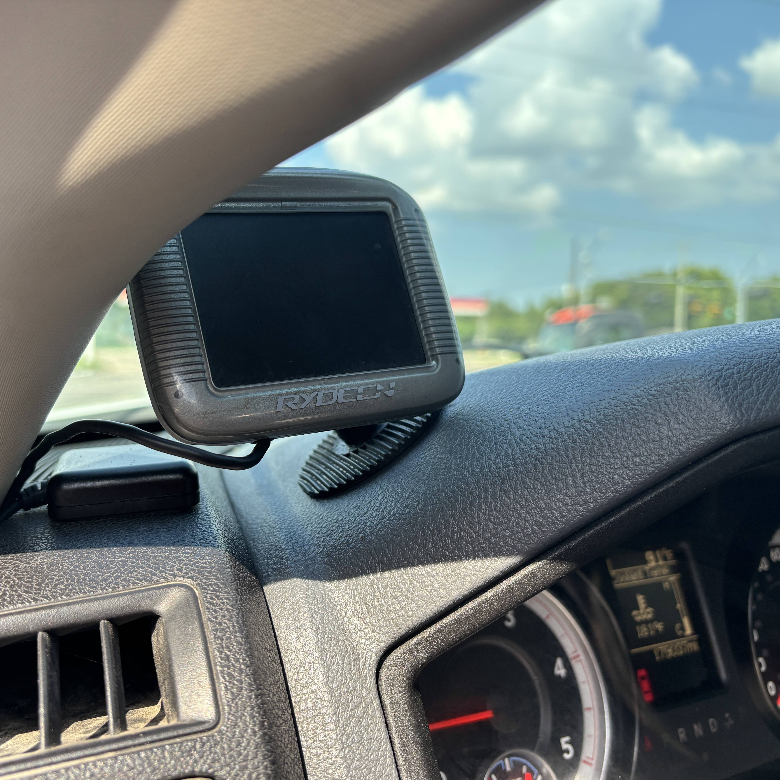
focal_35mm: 31
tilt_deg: -3.4
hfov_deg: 52.1
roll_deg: -1.1
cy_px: 393
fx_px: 790
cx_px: 309
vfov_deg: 52.5
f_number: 1.6
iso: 50
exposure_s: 1/654
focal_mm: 5.96
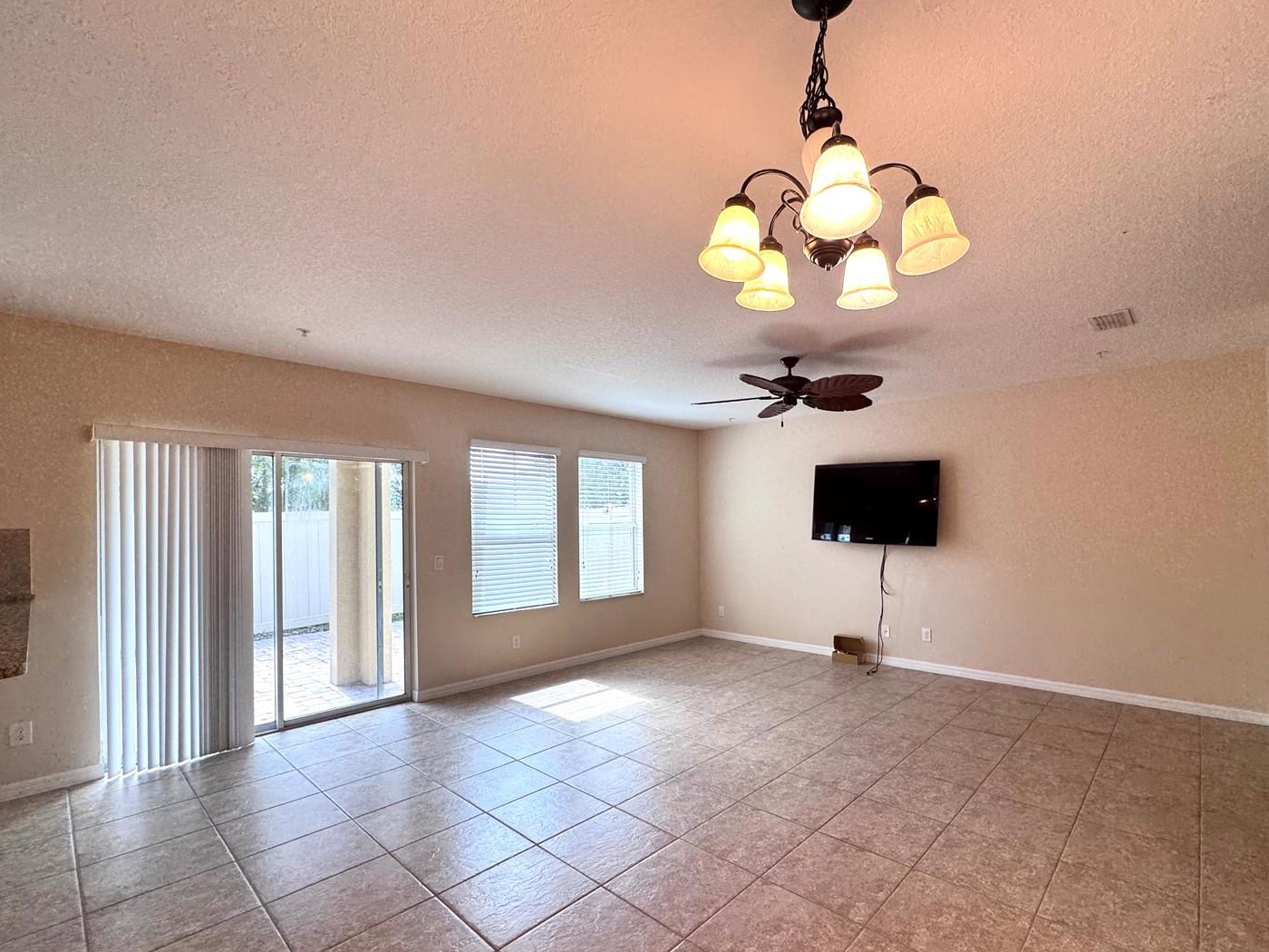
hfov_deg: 94.1
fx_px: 587
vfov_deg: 77.9
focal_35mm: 16
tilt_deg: -0.7
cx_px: 704
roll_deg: +0.9
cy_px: 518
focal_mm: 2.22
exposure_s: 1/120
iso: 64
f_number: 2.2
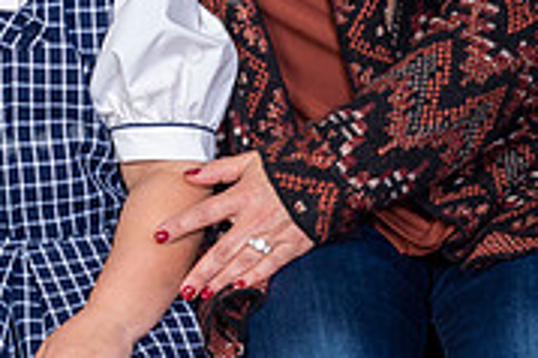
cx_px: -15
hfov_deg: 7.4
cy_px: -135
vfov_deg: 4.9
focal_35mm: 276
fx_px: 4121
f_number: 8
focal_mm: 85
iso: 400
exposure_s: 1/125
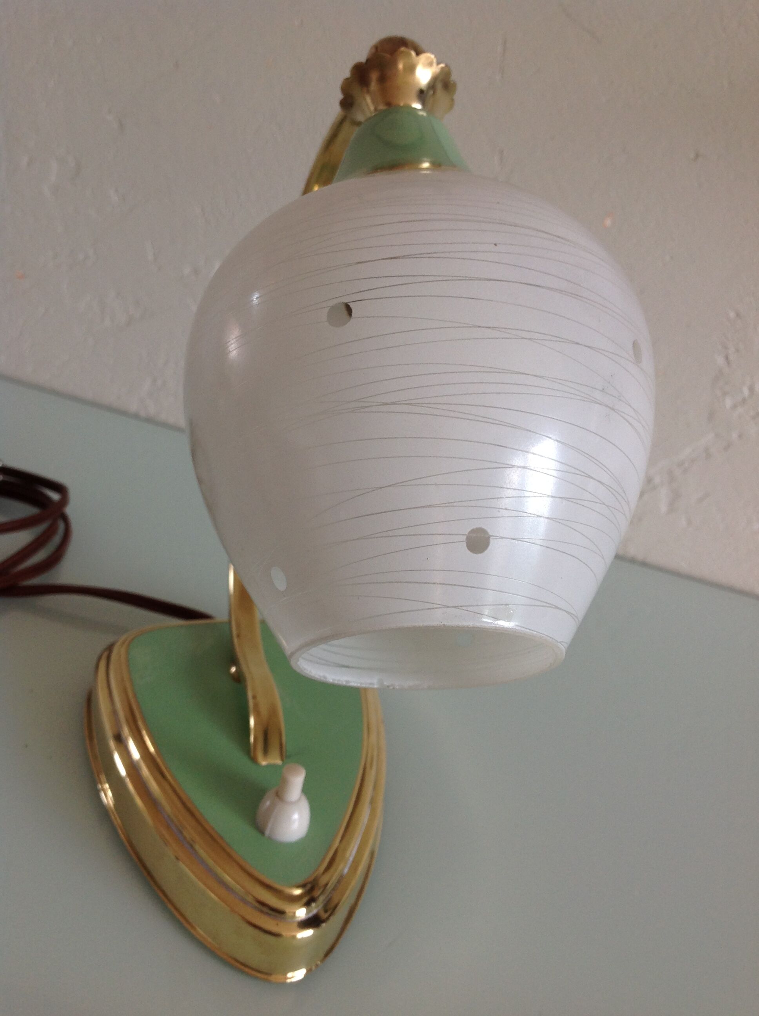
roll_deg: -12.8
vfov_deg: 52.7
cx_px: 380
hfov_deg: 40.6
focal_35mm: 35
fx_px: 1026
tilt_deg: -23.2
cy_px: 508
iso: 50
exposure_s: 1/24
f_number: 2.4
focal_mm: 4.28
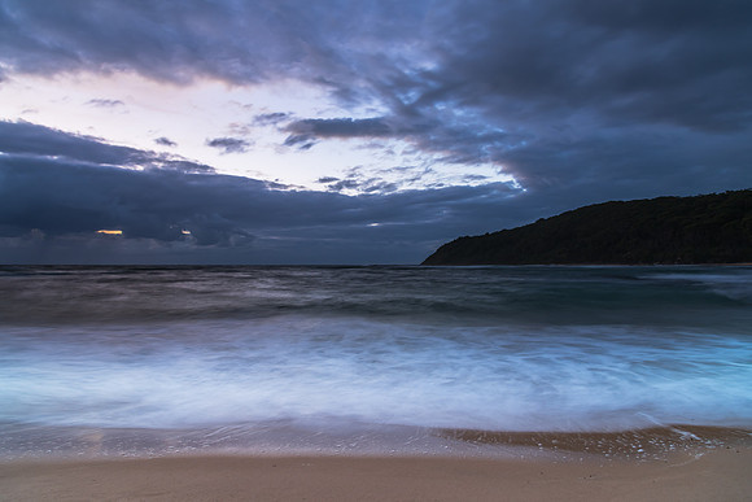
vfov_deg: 52.4
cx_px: 376
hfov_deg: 72.9
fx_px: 509
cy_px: 251
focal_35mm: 24
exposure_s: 4
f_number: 7.1
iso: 250
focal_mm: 24
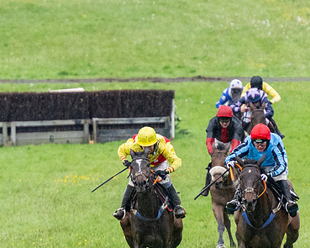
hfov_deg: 2.2
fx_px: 7943
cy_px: 203
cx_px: 186
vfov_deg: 1.8
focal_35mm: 866
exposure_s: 1/1250
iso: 1000
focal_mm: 180
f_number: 4
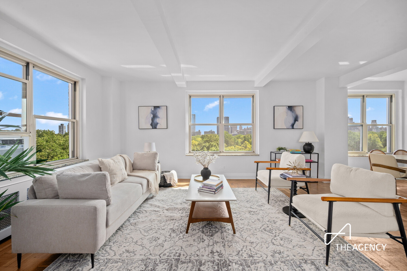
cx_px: 204
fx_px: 158
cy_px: 136
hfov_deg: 104.3
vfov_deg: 81.1
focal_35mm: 14
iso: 400
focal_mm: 14
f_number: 11
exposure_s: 1/13
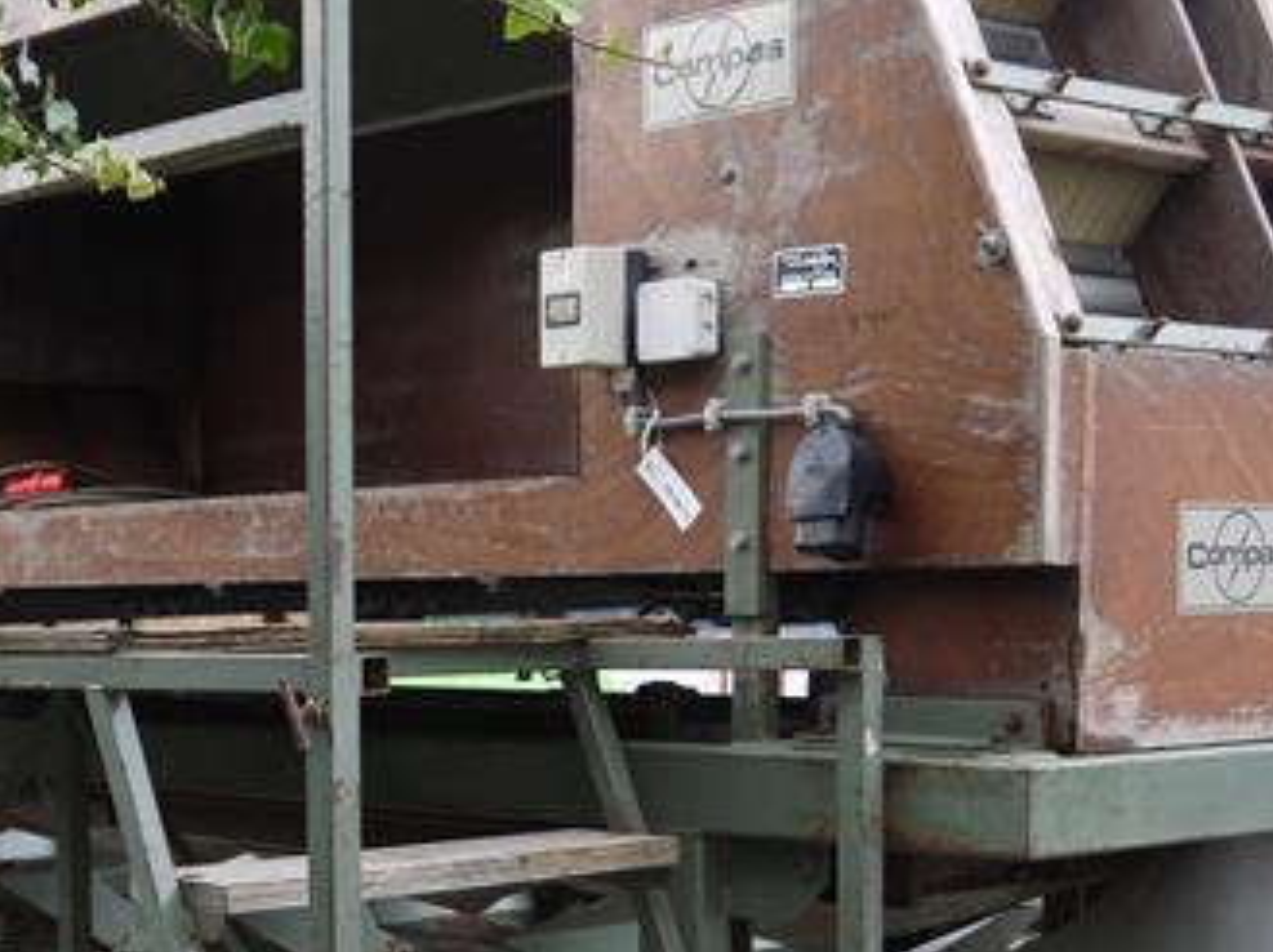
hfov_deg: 26.0
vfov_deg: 19.5
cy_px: 863
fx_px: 2718
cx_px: 298
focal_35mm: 74
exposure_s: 1/100
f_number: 4.5
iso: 100
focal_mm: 19
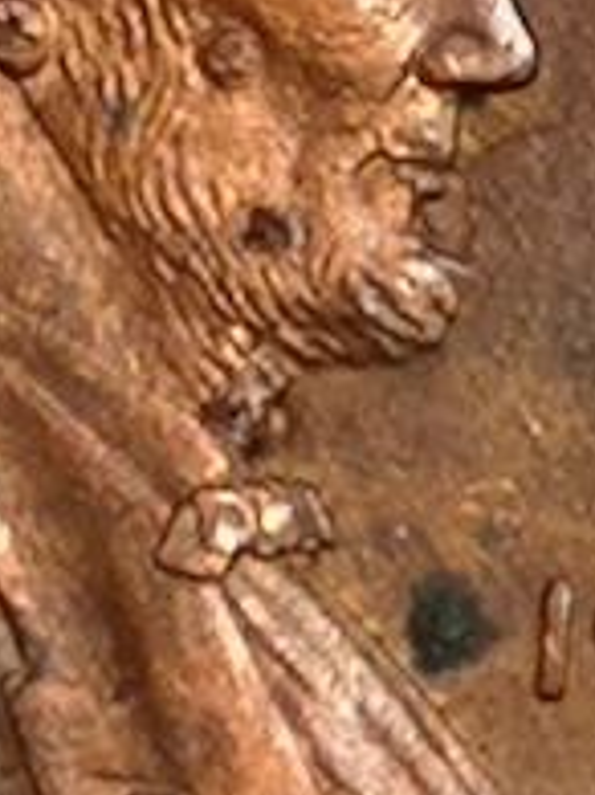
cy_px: -106
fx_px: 11930
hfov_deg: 2.9
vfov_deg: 3.8
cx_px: 18
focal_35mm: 520
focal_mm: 5.58
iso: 100
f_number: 1.8
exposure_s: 1/50
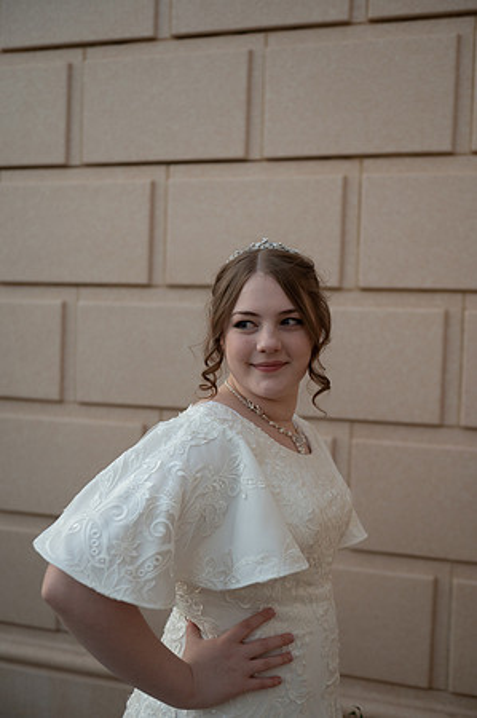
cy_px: 359
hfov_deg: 33.3
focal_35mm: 40
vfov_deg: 48.5
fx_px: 797
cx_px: 238
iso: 1000
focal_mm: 40
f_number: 2.8
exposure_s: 1/400
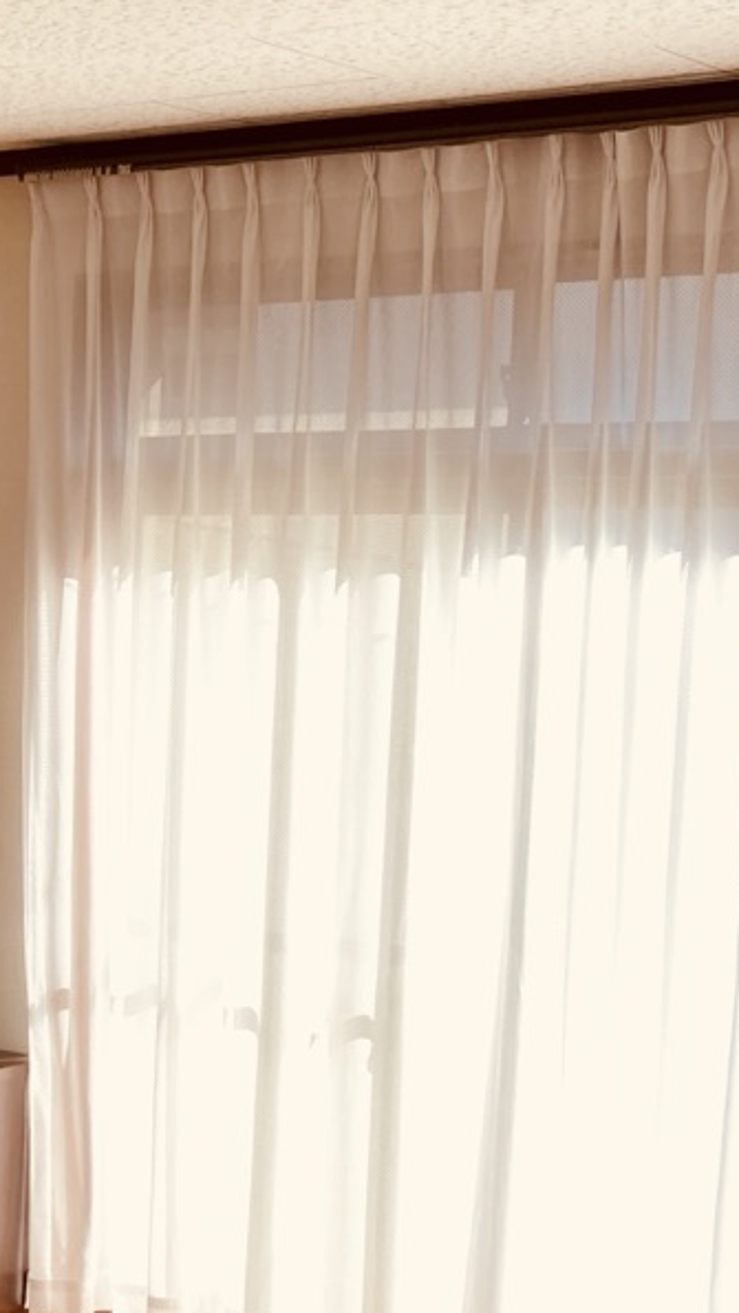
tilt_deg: -7.0
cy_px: 969
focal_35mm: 82
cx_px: -276
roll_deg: -0.9
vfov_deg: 25.6
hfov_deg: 14.1
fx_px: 2855
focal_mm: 3.99
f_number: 1.8
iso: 20
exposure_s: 1/130
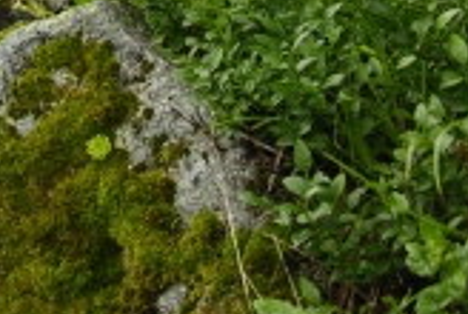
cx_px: -340
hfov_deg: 9.0
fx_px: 2865
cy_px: -354
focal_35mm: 220
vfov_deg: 6.1
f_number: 4.5
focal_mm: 30
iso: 200
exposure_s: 1/100
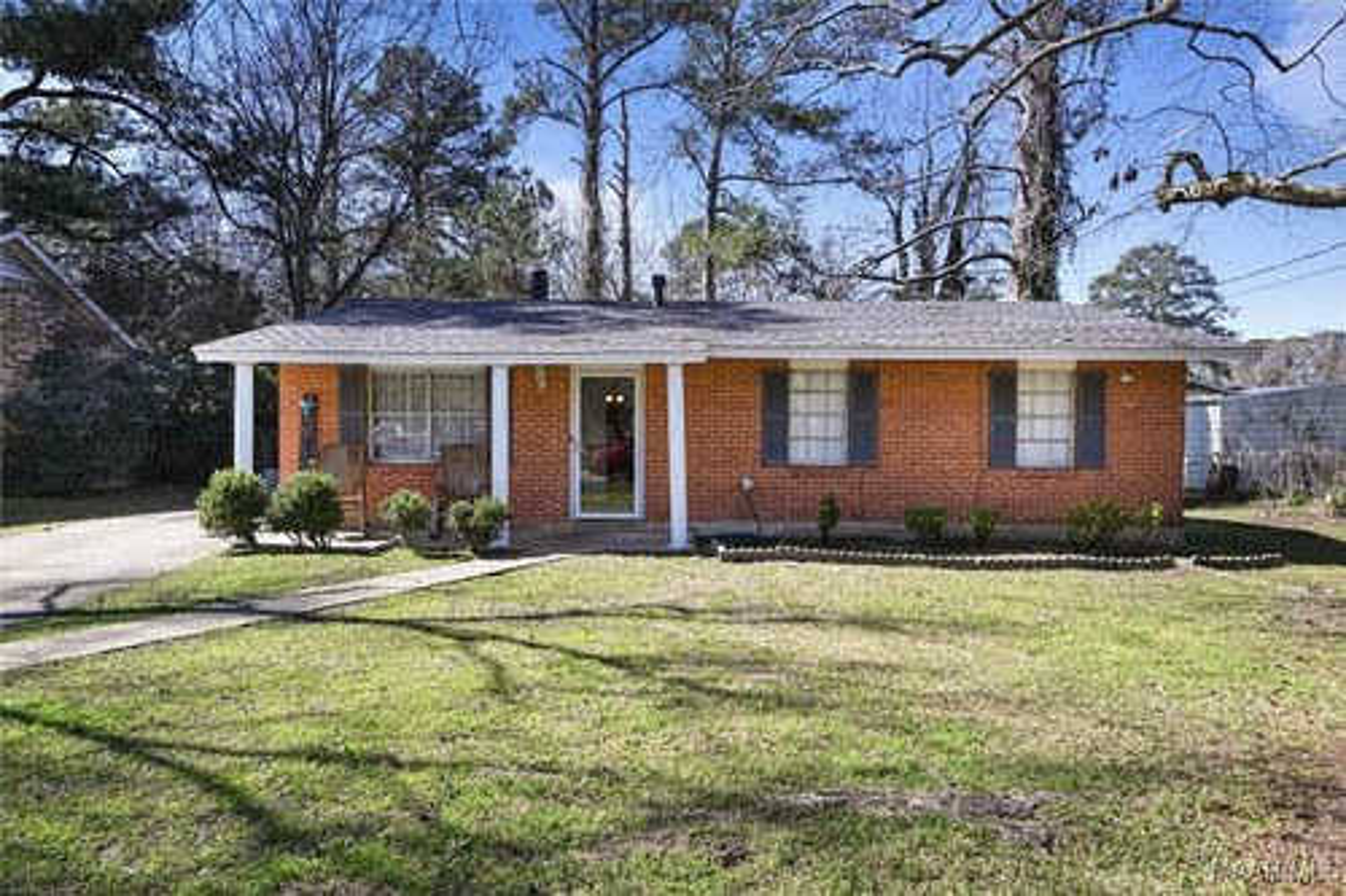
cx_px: 673
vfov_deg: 55.1
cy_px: 448
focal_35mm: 23
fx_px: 860
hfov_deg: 76.1
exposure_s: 1/50
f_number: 6.3
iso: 100
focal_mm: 23
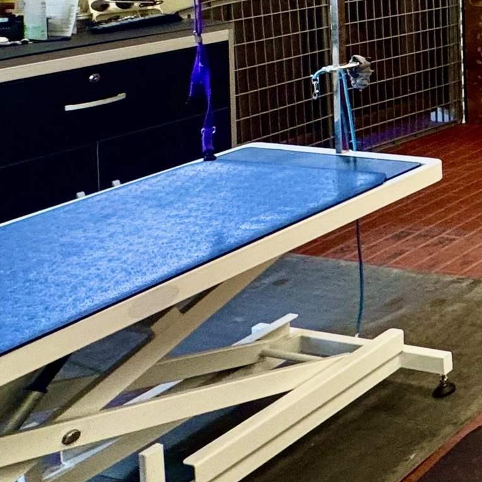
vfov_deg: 29.2
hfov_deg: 19.4
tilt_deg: -2.0
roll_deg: -0.7
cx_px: 958
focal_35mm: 50
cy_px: -103
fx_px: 788
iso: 160
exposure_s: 1/60
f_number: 2.2
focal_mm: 2.22
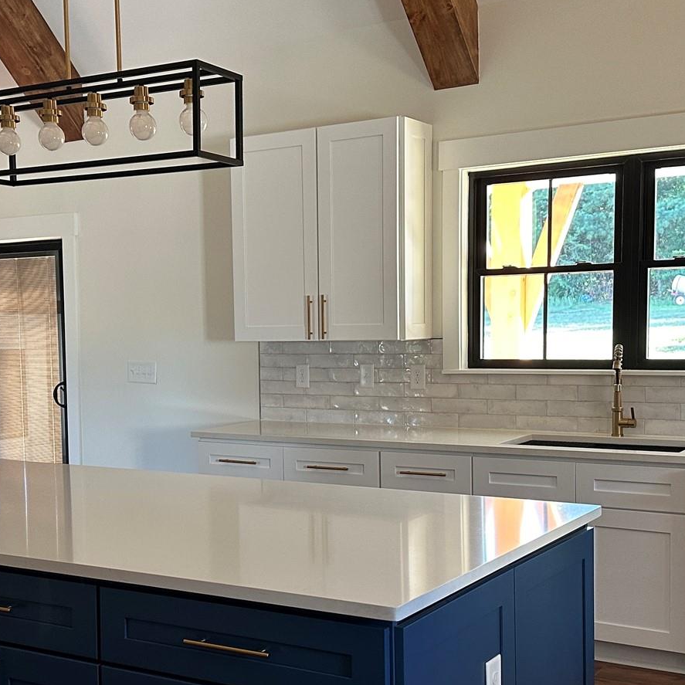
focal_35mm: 49
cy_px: 403
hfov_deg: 34.6
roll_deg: +1.0
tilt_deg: -4.6
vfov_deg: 34.6
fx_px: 1097
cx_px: 297
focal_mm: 6.86
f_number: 1.78
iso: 250
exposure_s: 1/77
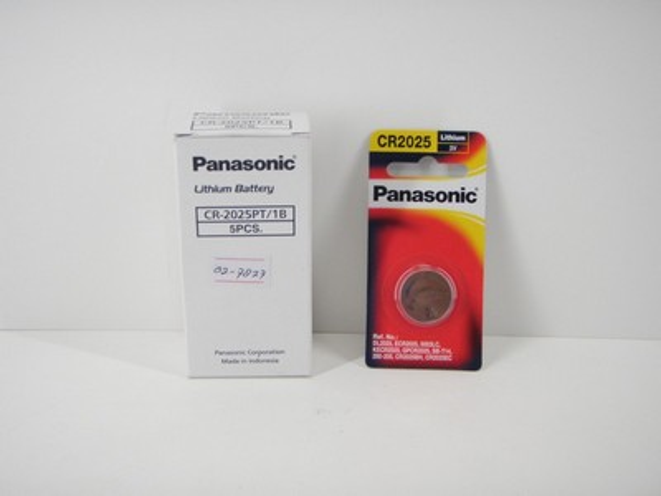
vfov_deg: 28.6
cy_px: 248
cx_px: 330
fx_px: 974
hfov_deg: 37.5
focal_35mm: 51
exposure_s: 1/40
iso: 160
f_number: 4
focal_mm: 9.13
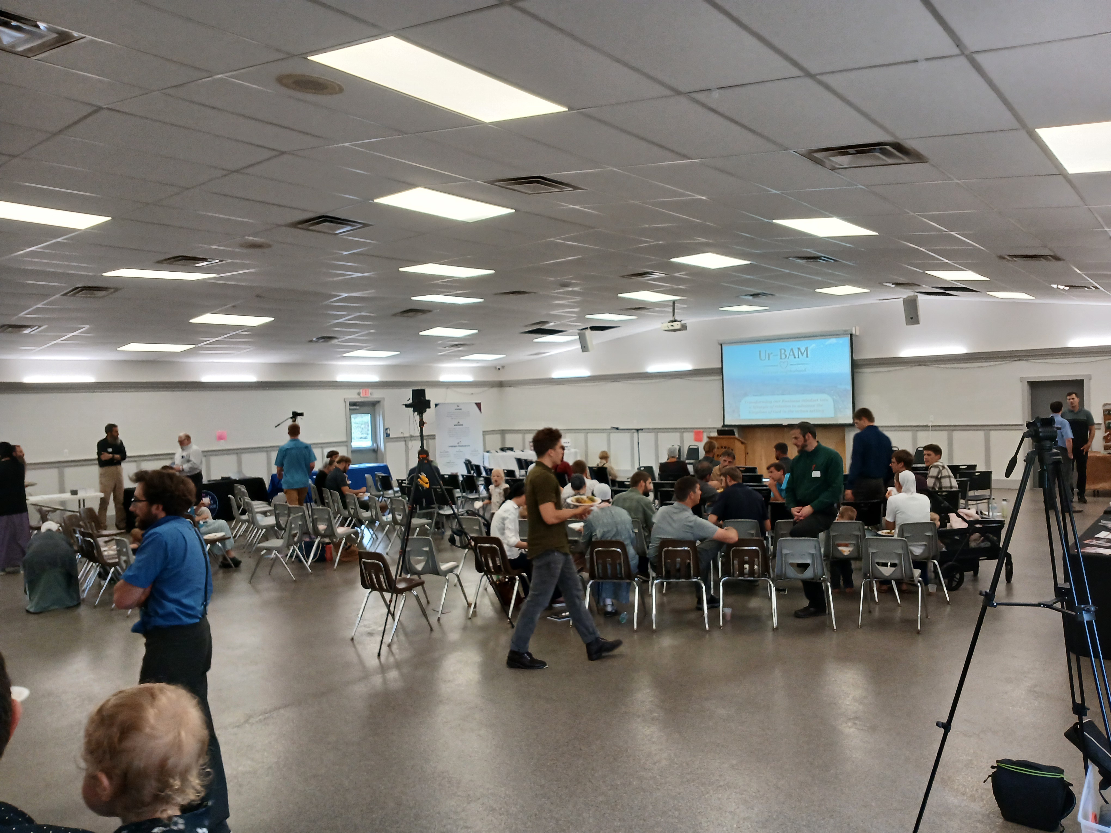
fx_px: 834
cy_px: 416
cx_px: 556
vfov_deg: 53.1
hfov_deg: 67.3
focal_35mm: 26
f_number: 1.8
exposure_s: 1/60
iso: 125
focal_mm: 3.98
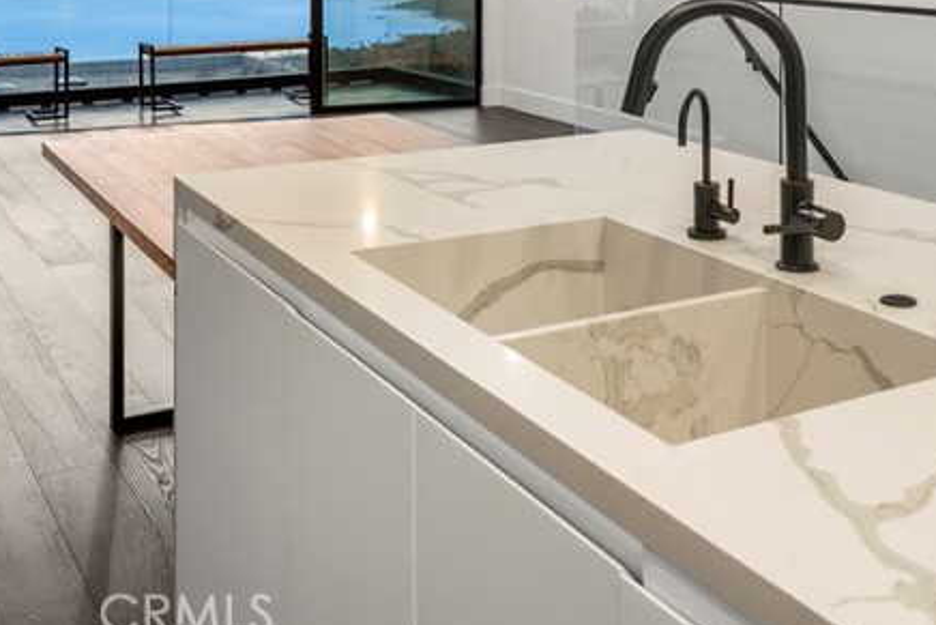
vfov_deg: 26.1
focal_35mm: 47
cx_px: 590
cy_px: -89
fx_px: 1222
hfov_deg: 41.6
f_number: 8
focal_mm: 20
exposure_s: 1/1.25
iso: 80
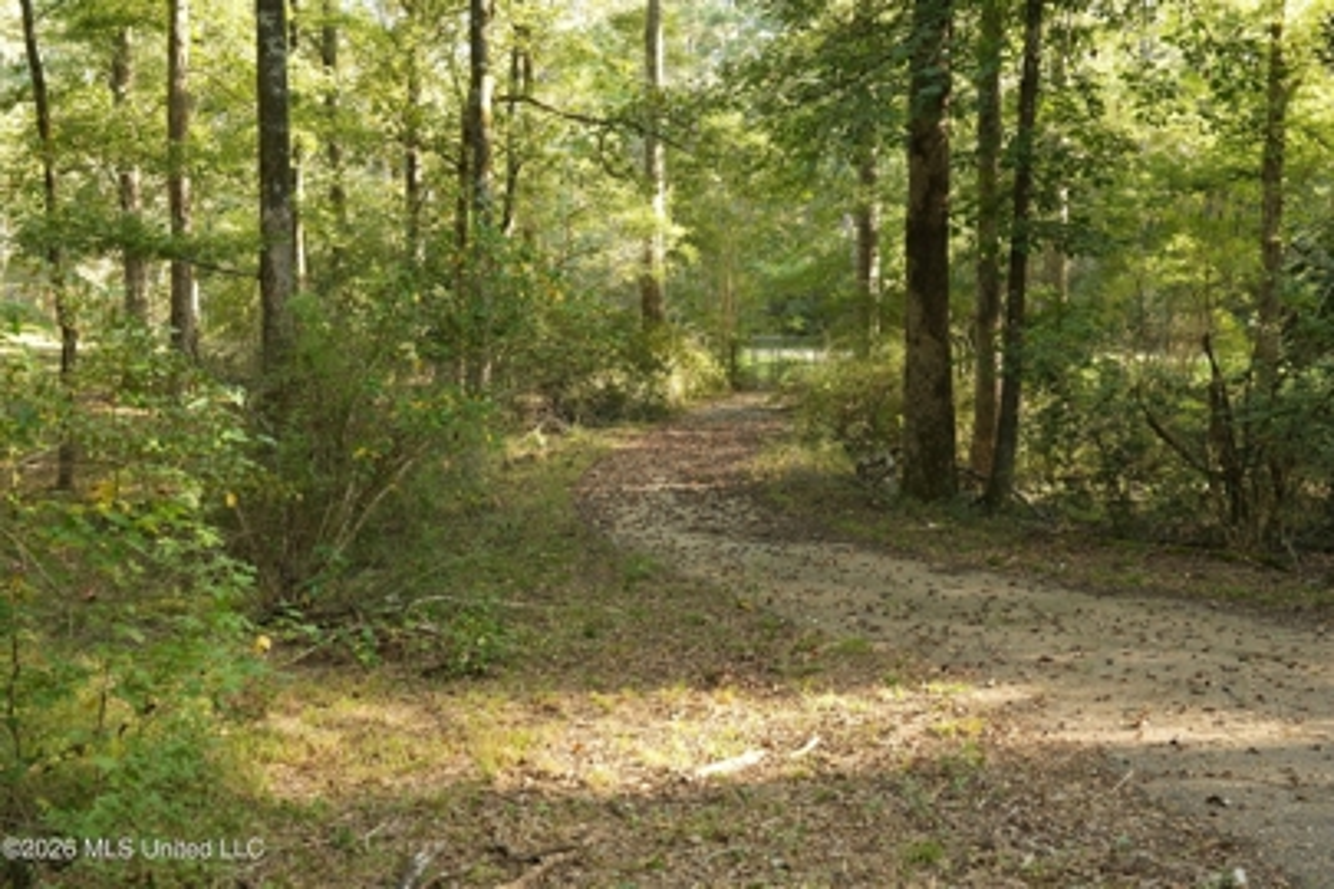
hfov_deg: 43.6
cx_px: 667
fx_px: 1667
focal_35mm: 45
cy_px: 444
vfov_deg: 29.9
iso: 640
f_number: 6.3
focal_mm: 45
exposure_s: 1/40
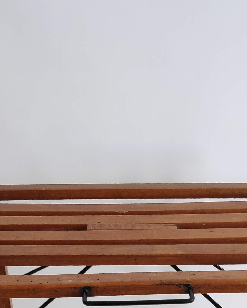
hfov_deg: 28.6
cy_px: 343
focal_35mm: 53
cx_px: 139
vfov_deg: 31.2
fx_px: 484
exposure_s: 1/100
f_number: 1.9
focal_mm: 3.94
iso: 328
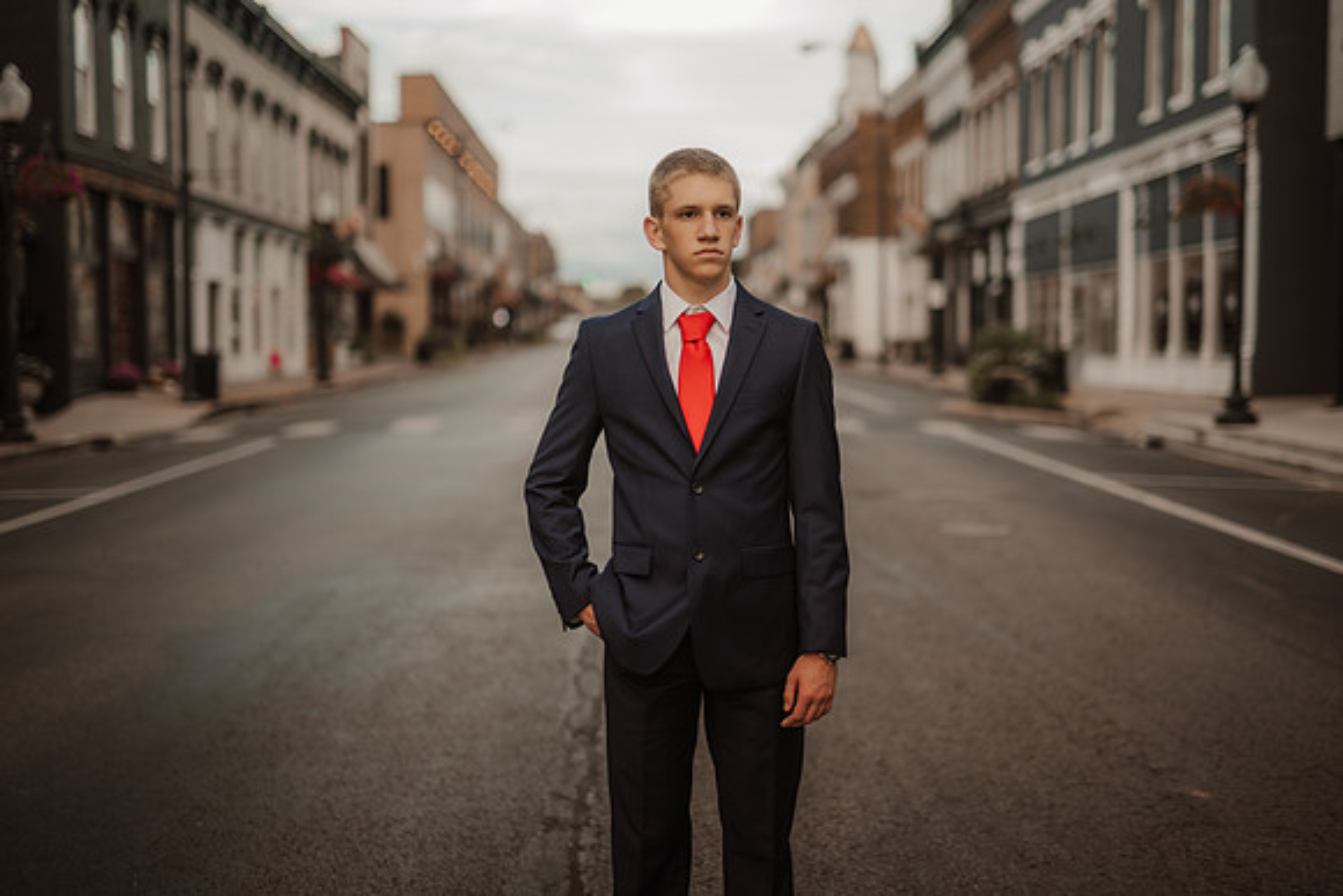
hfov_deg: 39.6
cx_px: 672
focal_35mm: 50
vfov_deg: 27.0
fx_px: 1866
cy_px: 448
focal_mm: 50
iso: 100
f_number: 1.4
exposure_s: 1/320
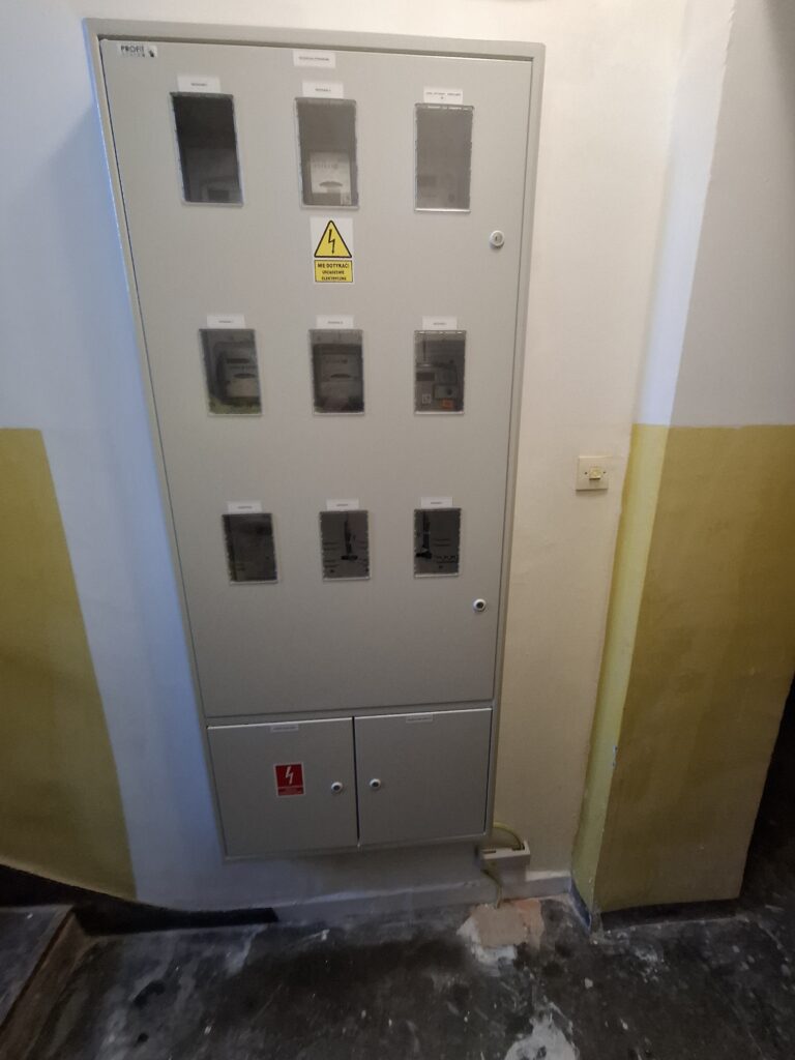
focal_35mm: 13
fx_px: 398
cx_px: 398
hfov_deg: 89.9
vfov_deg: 106.2
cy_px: 530
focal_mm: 1.74
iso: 250
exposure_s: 1/25
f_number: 2.2
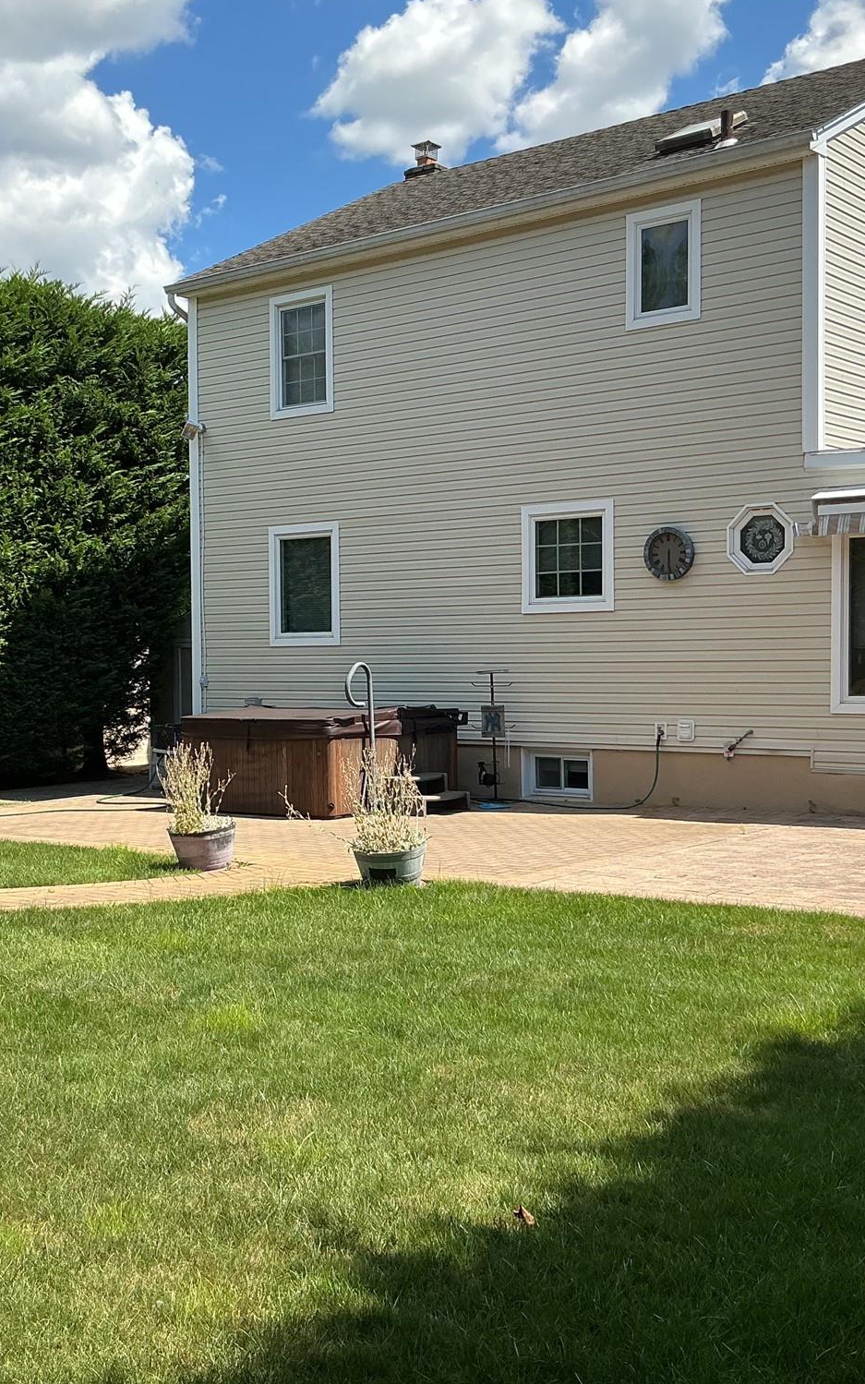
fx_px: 1584
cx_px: 372
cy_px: 704
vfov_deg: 47.2
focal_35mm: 42
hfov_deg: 30.5
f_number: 1.8
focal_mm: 3
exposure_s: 1/1250
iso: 25
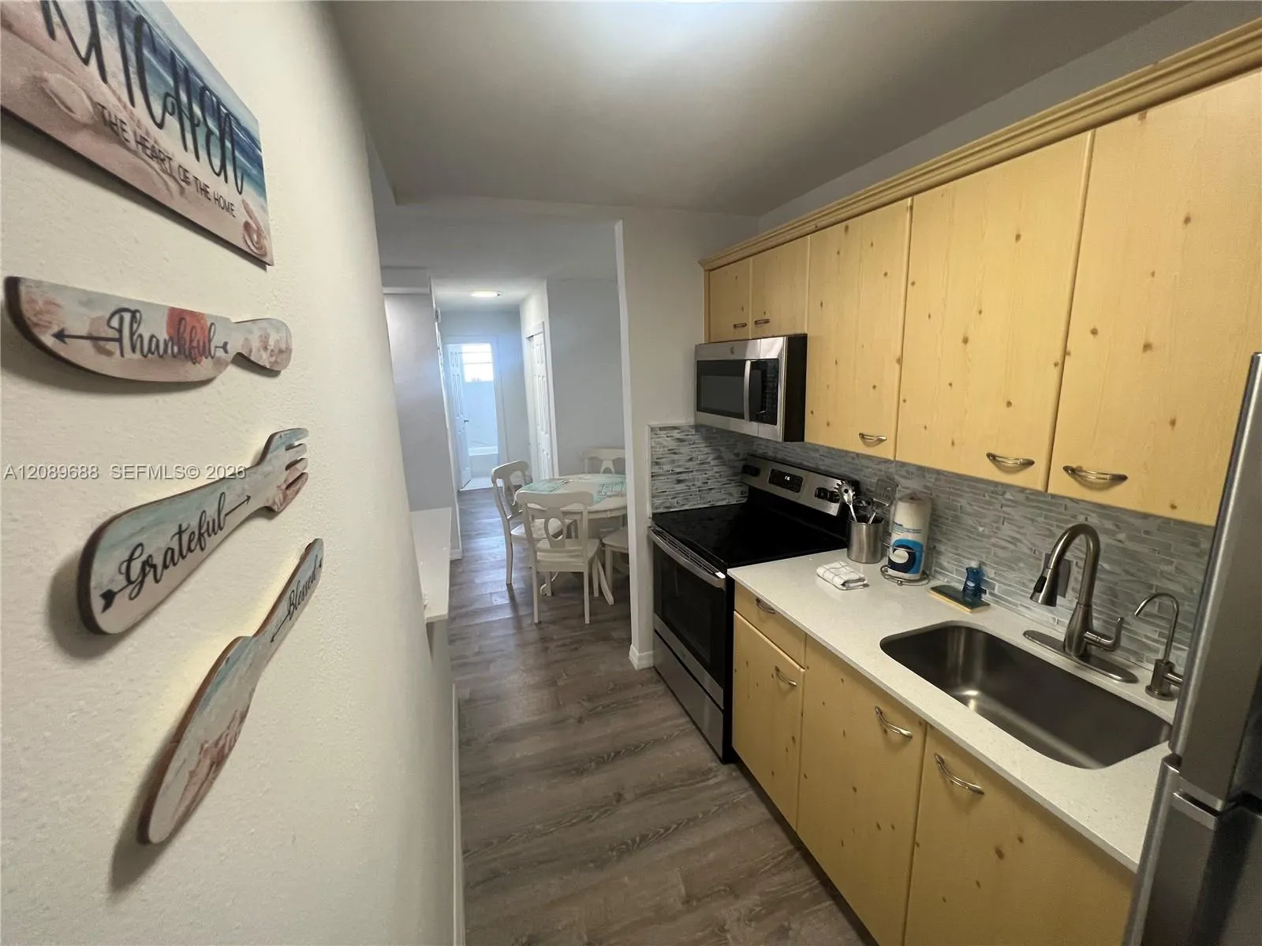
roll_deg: +2.2
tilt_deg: -12.3
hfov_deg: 106.2
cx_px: 631
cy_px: 473
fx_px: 474
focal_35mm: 13
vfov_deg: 89.9
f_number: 1.8
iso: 160
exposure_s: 1/120
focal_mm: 1.57
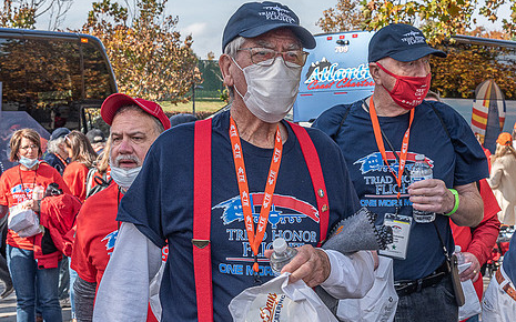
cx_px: 258
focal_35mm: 70
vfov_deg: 18.5
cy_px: 101
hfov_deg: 29.4
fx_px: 984
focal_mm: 46
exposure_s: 1/400
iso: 500
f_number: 10
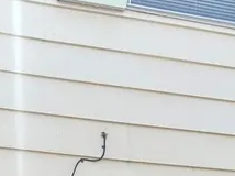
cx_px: 64
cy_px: 392
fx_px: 780
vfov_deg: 11.2
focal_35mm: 115
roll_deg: +0.8
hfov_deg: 17.1
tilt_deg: +3.2
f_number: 1.78
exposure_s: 1/1639
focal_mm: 6.86
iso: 80
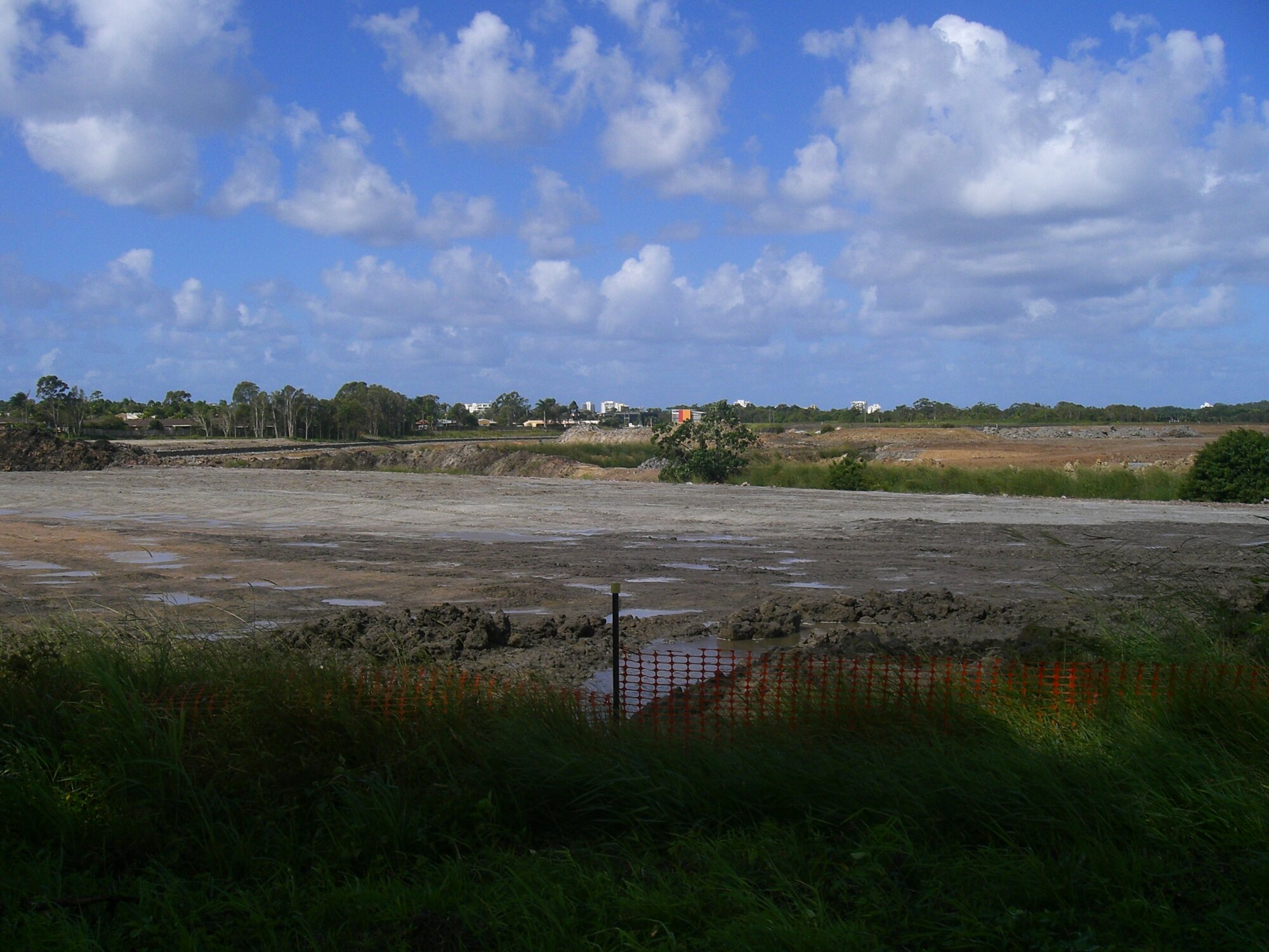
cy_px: 476
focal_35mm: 38
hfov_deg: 49.0
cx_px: 634
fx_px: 1393
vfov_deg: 37.7
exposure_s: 1/1250
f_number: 4.4
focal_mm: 6.3
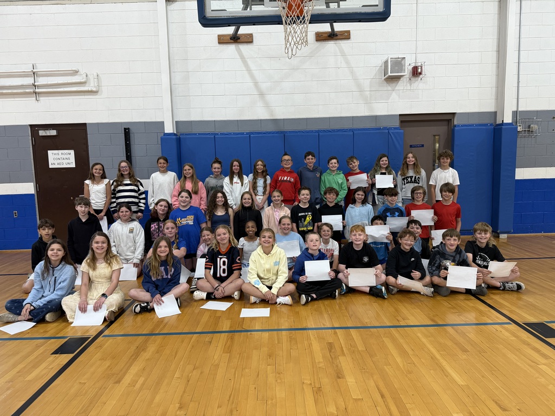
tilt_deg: -5.4
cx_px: 278
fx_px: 385
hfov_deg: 71.6
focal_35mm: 24
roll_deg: +1.9
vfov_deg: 56.8
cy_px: 208
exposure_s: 1/60
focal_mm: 6.76
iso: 200
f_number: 1.78
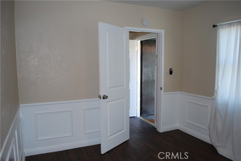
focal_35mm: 27
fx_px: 181
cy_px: 80
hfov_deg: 67.3
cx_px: 120
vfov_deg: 48.0
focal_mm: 18
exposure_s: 1/60
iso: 200
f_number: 3.5
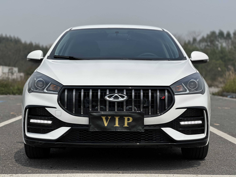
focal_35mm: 77
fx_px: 525
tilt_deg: +0.5
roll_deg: -1.3
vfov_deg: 19.1
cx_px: 118
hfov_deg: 25.3
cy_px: 88
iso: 32
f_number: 2.8
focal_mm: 9
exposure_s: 1/1449
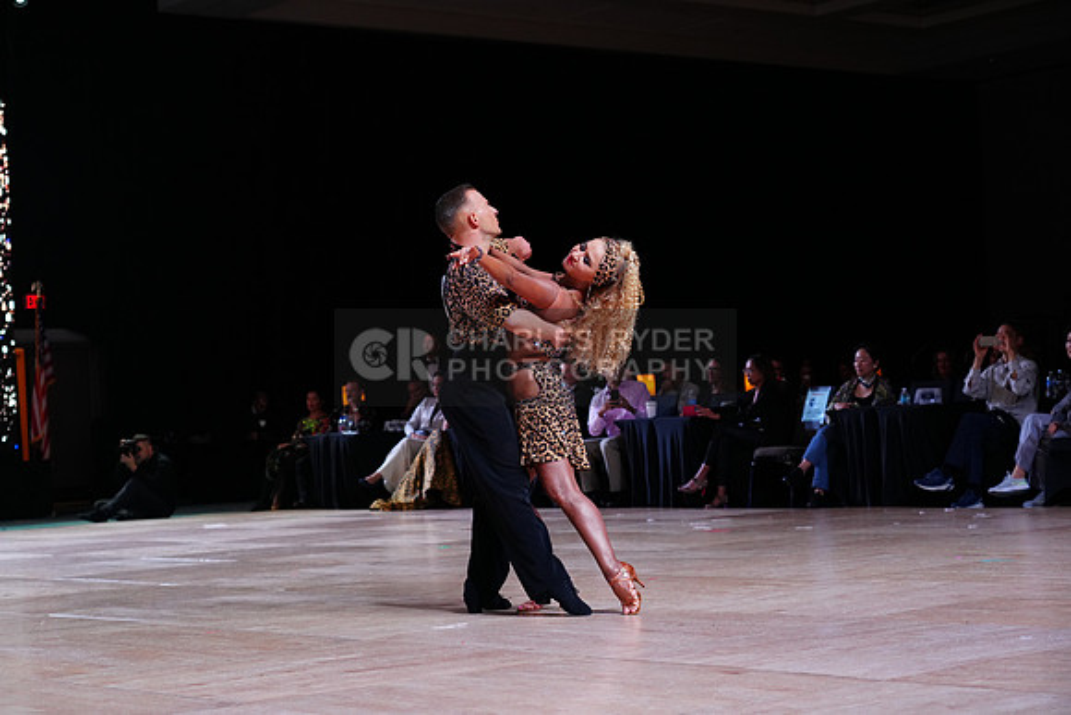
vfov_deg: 20.0
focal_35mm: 68
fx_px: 2023
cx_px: 536
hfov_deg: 29.6
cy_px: 358
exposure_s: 1/500
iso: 2000
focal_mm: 68
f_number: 4.5
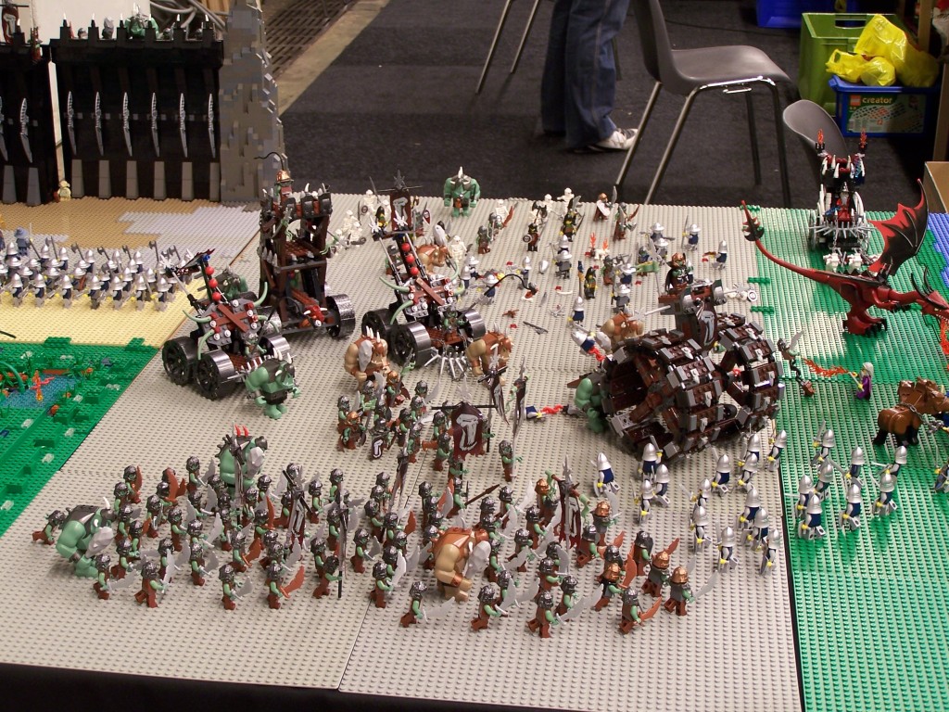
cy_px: 356
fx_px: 1755
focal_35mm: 64
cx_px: 474
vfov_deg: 22.9
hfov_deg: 30.3
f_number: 3.2
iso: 80
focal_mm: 10.7
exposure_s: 1/2
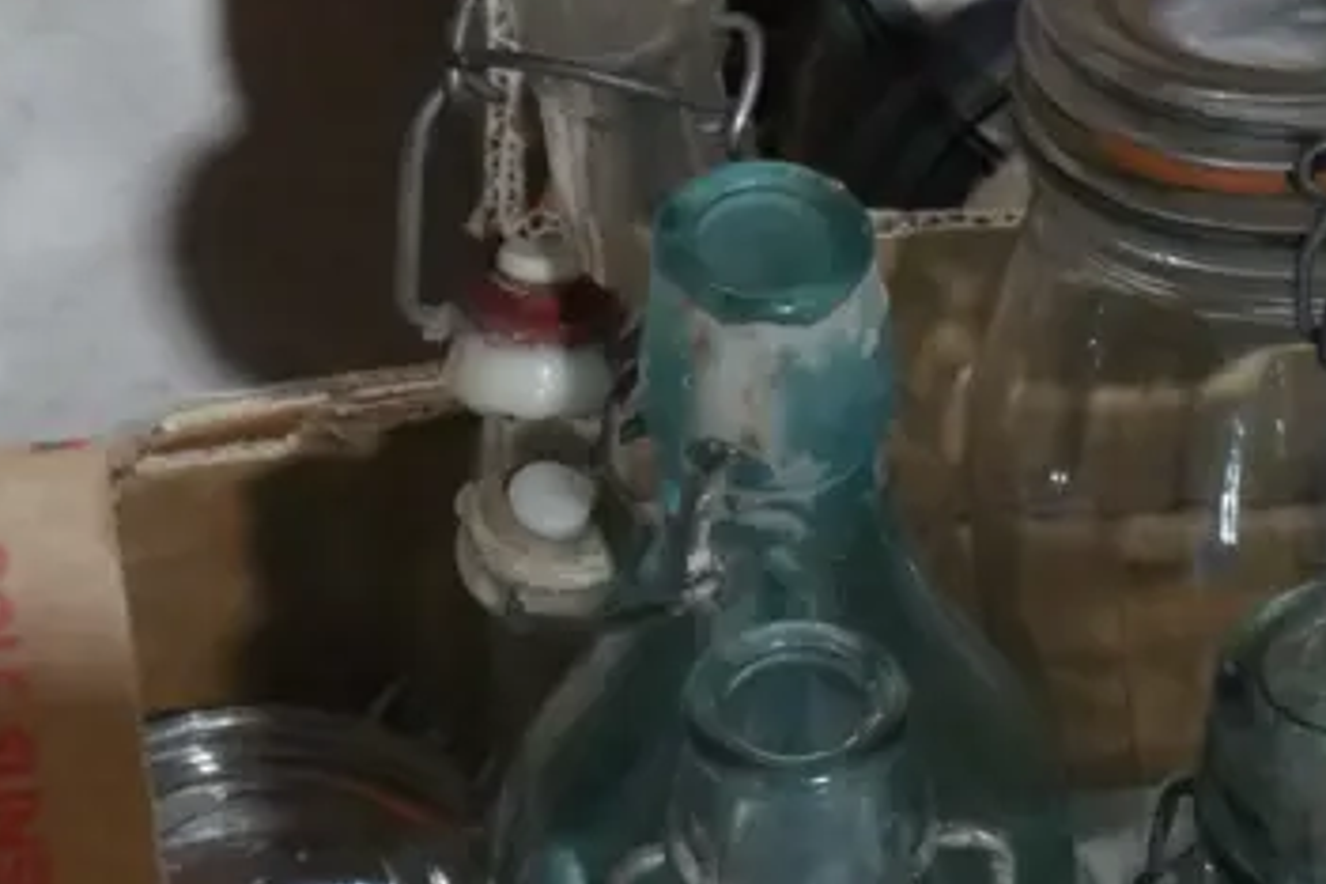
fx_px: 6924
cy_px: 1358
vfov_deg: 7.2
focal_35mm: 188
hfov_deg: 10.8
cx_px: 1587
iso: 2500
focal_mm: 31
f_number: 7.1
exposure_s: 1/80
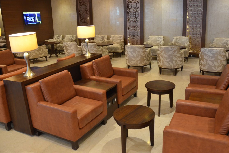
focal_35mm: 31
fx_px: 197
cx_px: 125
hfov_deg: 60.2
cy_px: 69
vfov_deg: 42.3
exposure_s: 1/30
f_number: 3.5
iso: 1800
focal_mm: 18
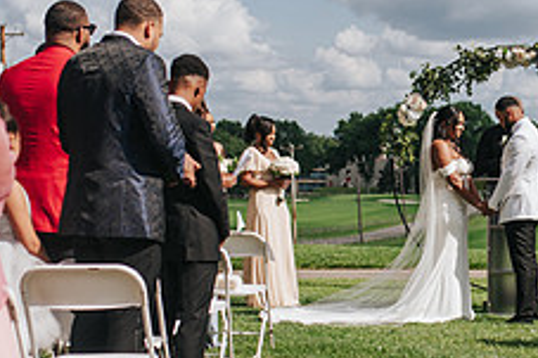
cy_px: 207
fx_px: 1553
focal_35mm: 104
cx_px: 522
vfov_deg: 13.1
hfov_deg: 19.2
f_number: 2.8
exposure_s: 1/8000
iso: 250
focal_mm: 35
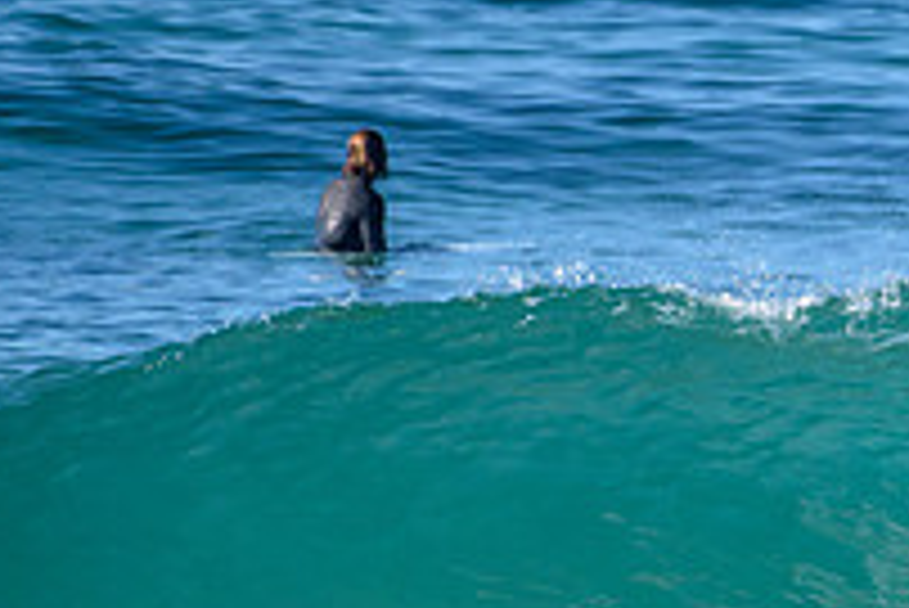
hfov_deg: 1.2
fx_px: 44445
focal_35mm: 1759
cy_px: 548
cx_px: 1428
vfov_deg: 0.8
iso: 280
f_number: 5.6
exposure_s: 1/2000
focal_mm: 500
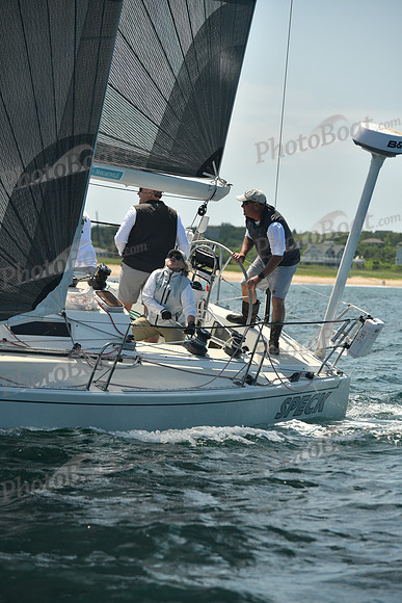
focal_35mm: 185
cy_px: 302
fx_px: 3097
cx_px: 201
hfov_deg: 7.4
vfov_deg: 11.1
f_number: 6.3
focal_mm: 185
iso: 320
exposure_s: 1/640
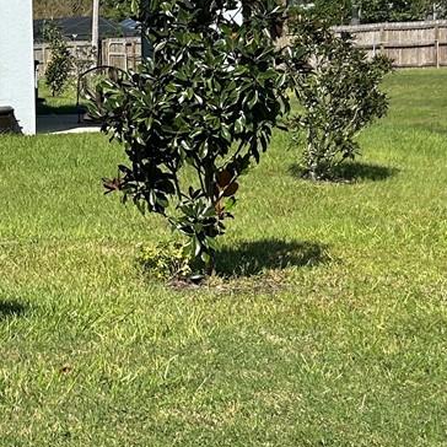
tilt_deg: -4.8
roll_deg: +1.7
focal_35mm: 101
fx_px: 1476
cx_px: -21
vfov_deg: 17.2
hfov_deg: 16.8
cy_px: 187
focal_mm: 5.7
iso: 50
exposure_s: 1/4444
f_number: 1.5
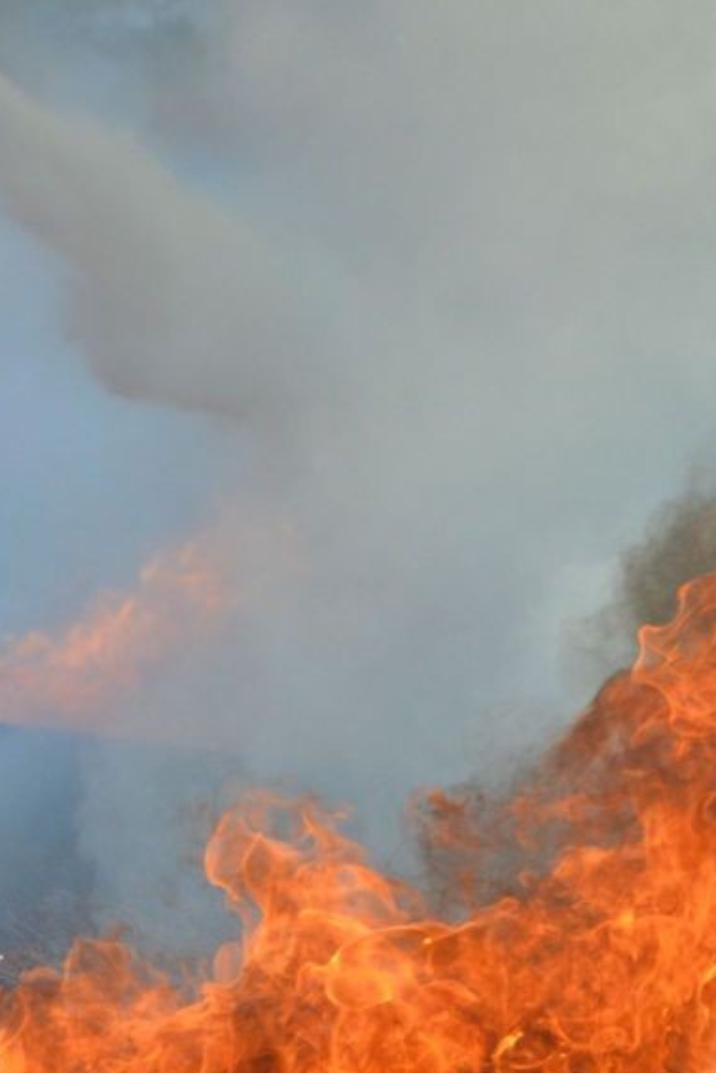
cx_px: -157
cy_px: 516
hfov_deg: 3.5
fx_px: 11620
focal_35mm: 390
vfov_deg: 5.3
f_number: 5.6
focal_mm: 98
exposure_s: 1/1000
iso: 400
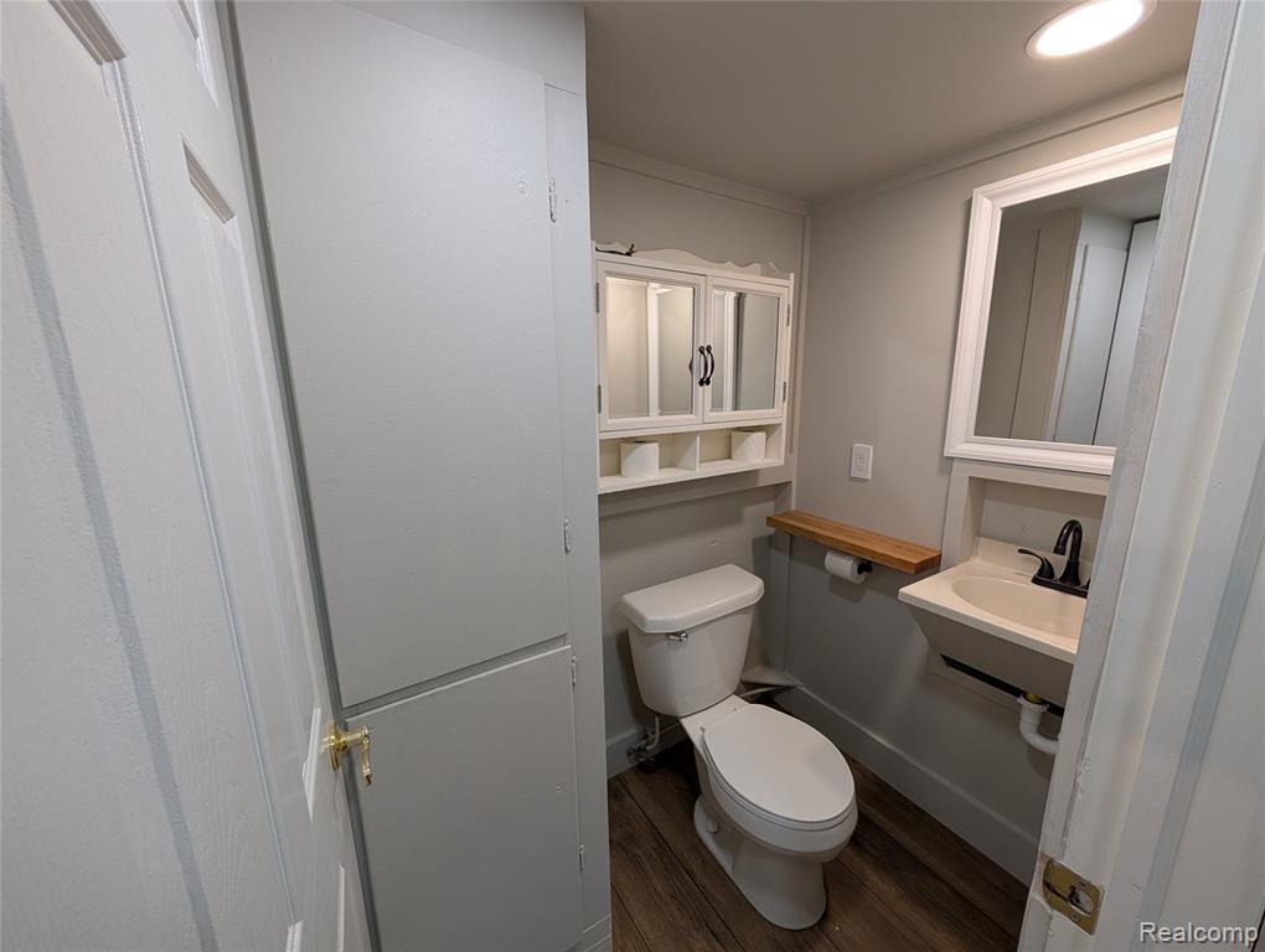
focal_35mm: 12
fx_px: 439
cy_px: 476
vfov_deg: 94.6
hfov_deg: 110.5
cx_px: 632
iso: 64
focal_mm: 2.02
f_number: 1.7
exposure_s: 1/67.6
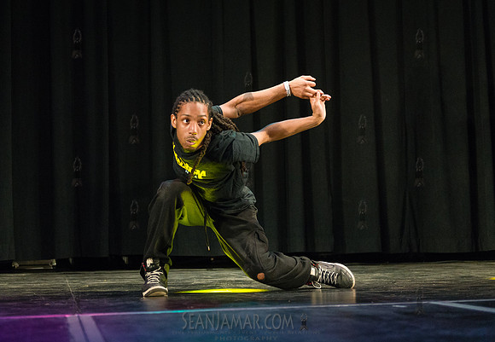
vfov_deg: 23.3
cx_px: 222
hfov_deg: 33.2
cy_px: 160
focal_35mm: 60
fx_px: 828
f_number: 2.8
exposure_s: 1/1250
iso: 4000
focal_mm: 52
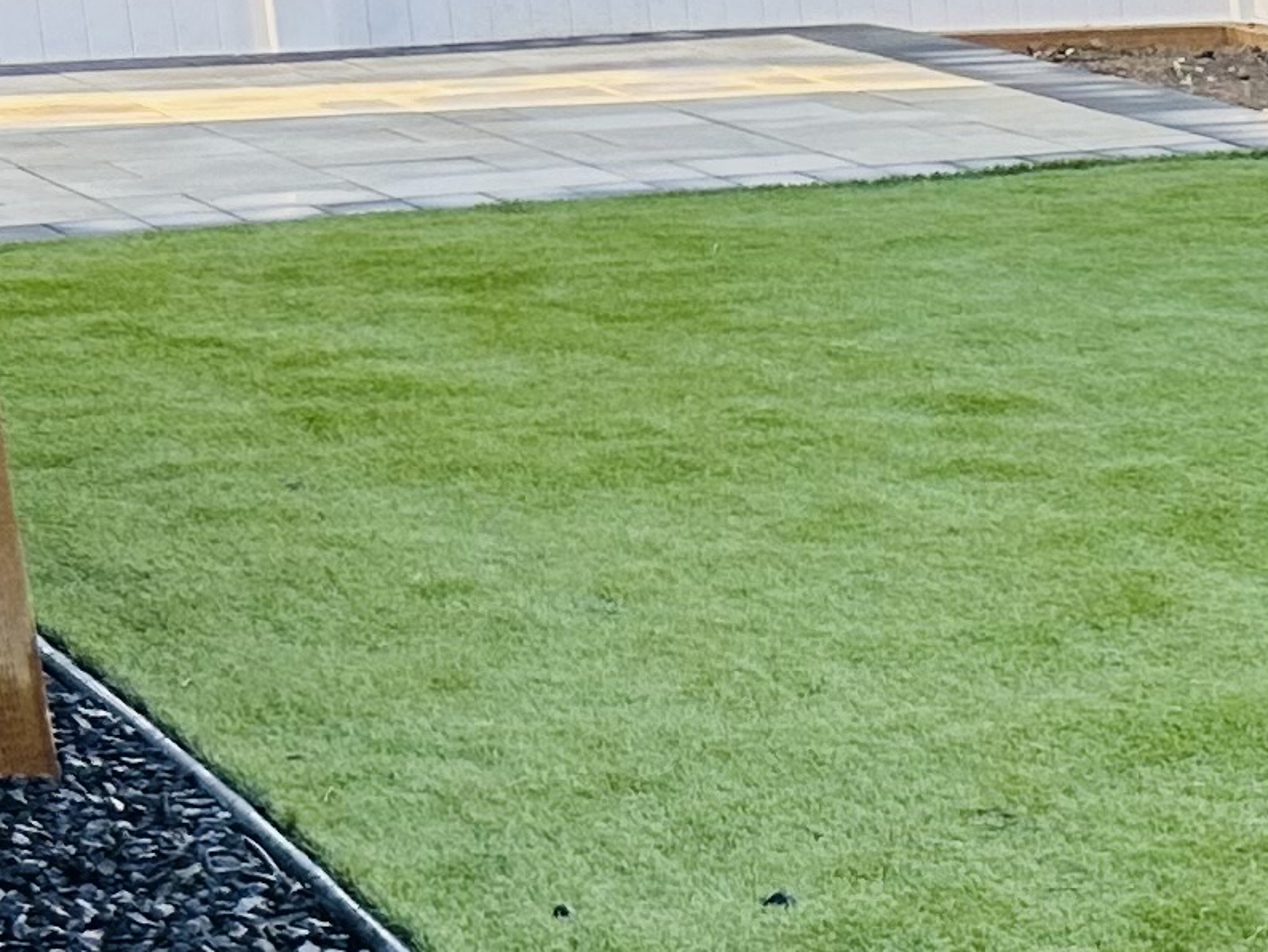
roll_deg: -0.2
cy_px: 786
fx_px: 4837
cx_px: 2876
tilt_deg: -13.6
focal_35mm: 132
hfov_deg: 12.3
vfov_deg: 11.2
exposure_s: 1/780
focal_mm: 5.7
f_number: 1.5
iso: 50
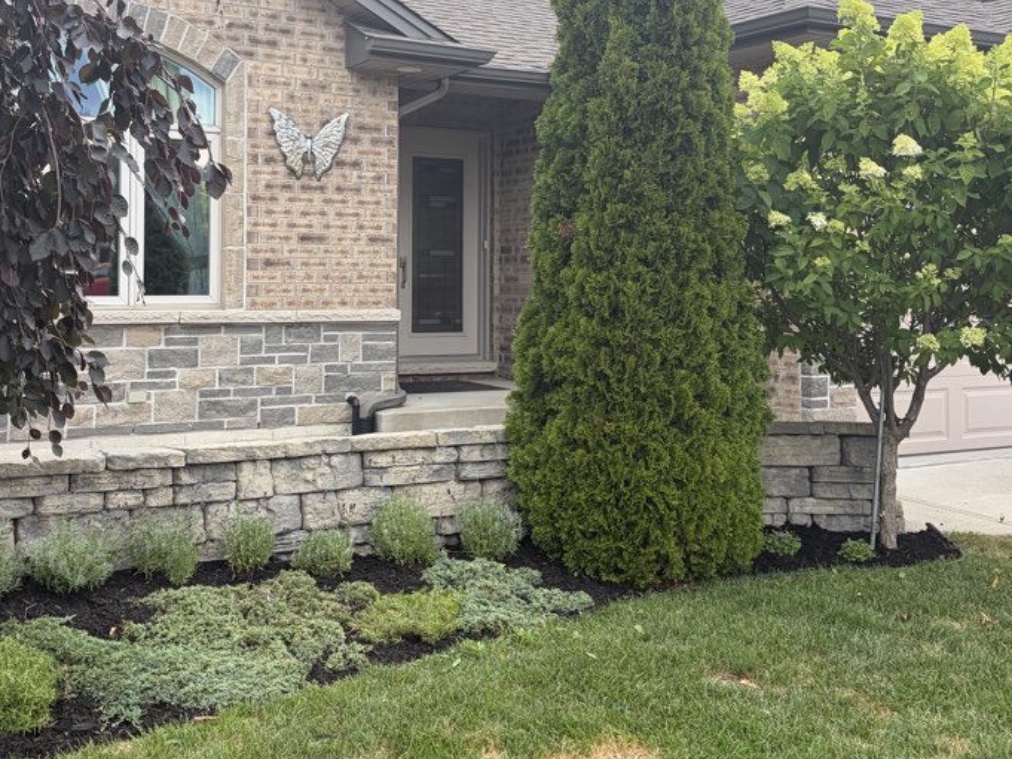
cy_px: 258
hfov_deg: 44.7
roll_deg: -1.2
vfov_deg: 34.1
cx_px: 434
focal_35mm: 42
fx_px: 1228
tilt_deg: +3.3
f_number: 1.6
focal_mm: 5.96
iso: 64
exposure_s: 1/731
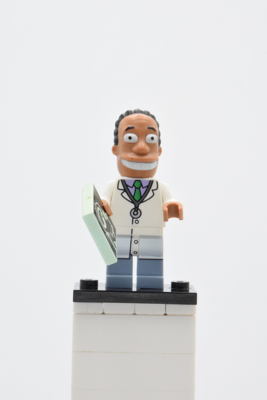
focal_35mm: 210
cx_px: 134
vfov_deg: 9.8
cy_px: 200
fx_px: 2335
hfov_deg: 6.5
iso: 5000
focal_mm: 140
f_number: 36
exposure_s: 1/50
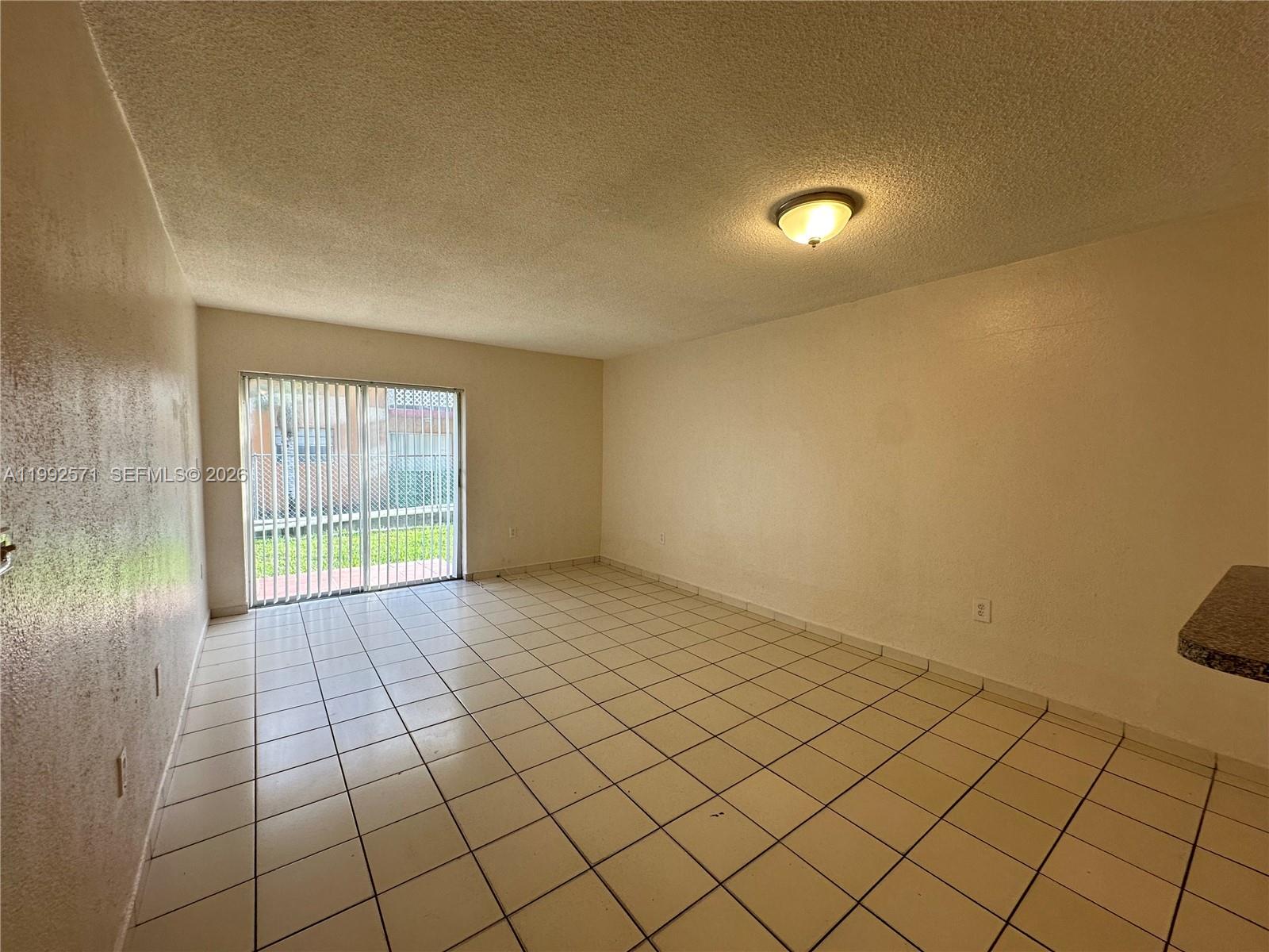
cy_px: 476
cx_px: 634
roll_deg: -0.6
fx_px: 513
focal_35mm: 14
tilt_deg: -2.9
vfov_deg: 85.7
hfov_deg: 102.1
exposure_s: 1/120
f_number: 2.2
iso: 80
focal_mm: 2.22
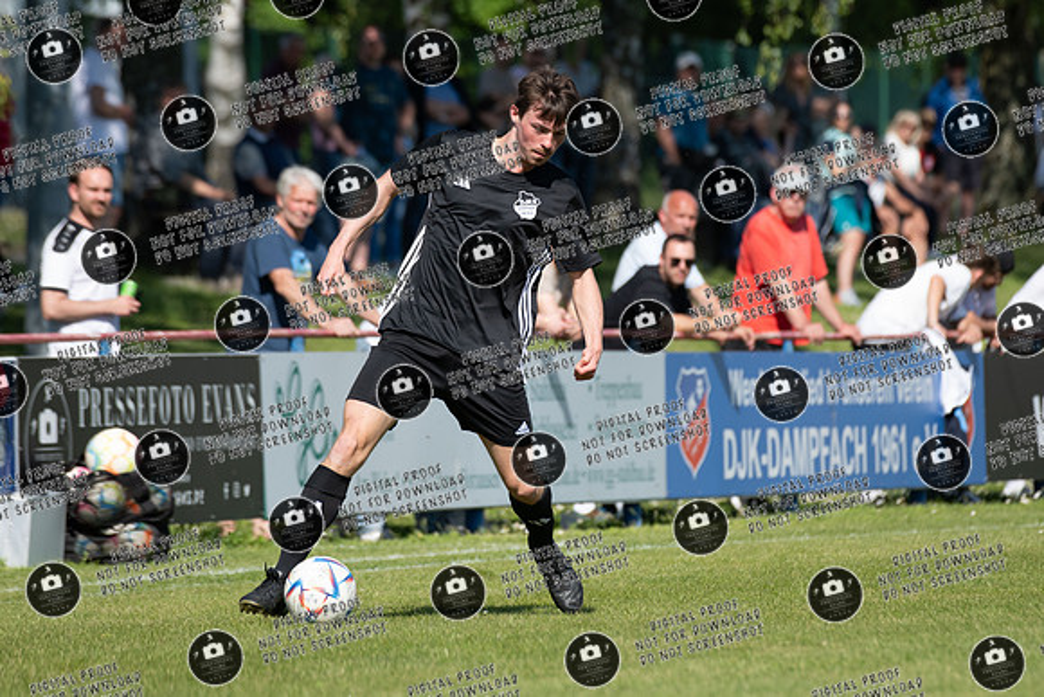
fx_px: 10540
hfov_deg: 5.7
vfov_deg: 3.8
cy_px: 301
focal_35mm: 363
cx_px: 550
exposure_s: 1/1600
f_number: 5.6
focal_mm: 320
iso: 360
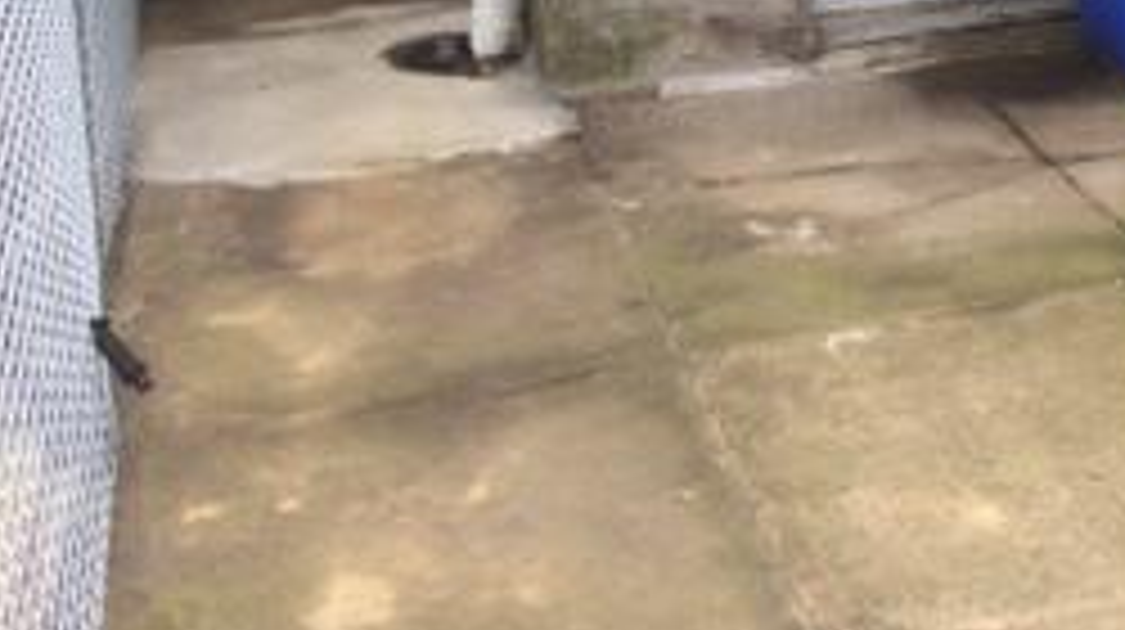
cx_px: 1044
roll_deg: +0.5
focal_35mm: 81
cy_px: -270
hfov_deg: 25.3
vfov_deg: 14.1
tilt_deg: -12.2
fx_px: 2414
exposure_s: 1/519
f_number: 2.2
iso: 32
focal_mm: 4.15
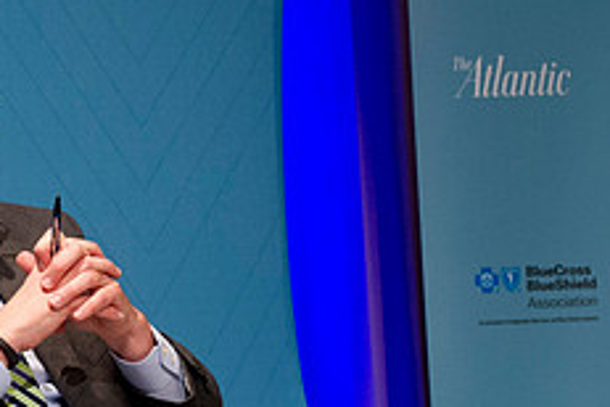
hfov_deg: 6.5
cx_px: -55
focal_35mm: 314
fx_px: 5320
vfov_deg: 4.4
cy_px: 201
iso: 2500
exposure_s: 1/200
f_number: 4
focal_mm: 125
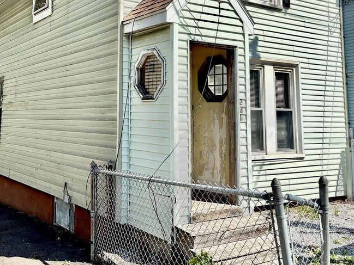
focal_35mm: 41
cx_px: 104
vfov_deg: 34.4
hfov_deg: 44.7
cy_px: 64
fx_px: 419
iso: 50
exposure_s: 1/4950
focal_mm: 5.96
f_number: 1.6
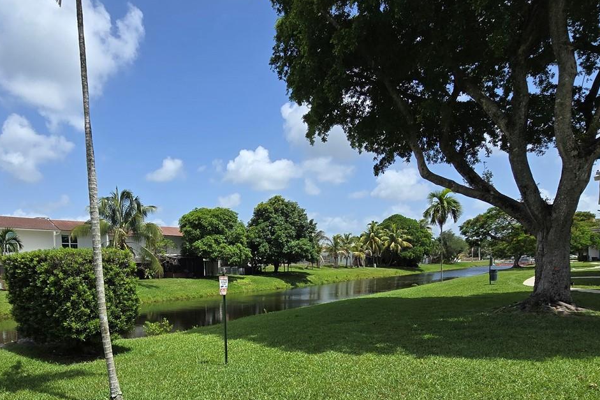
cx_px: 228
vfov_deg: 52.9
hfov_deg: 74.9
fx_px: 383
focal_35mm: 23
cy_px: 295
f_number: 2.2
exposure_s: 1/2969
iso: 50
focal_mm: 2.2
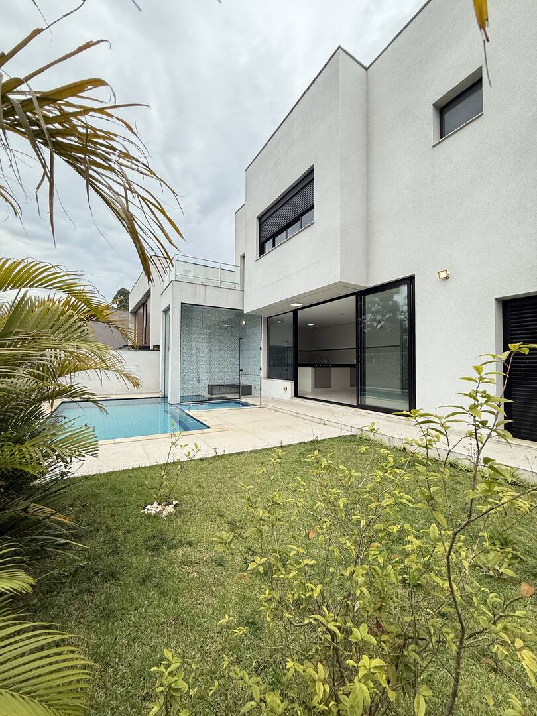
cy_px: 358
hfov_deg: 85.7
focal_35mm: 14
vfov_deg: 102.1
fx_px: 290
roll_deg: -0.4
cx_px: 268
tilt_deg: +2.5
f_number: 2.2
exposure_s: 1/809
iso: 50
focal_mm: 2.22
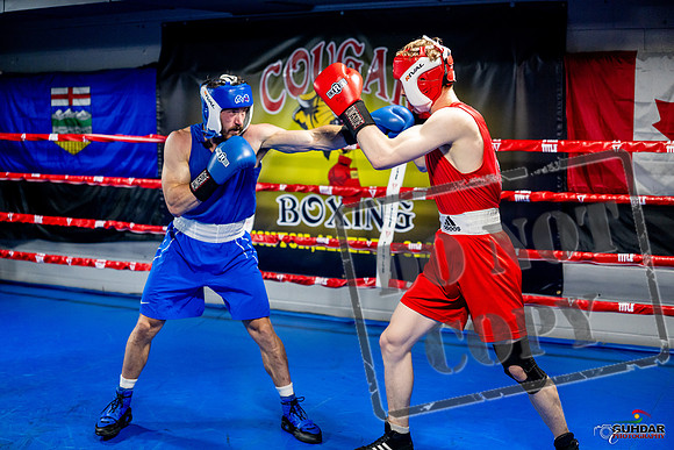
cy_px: 225
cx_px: 337
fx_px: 936
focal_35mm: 50
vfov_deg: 27.0
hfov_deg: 39.6
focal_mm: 50
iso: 4000
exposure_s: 1/1000
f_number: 2
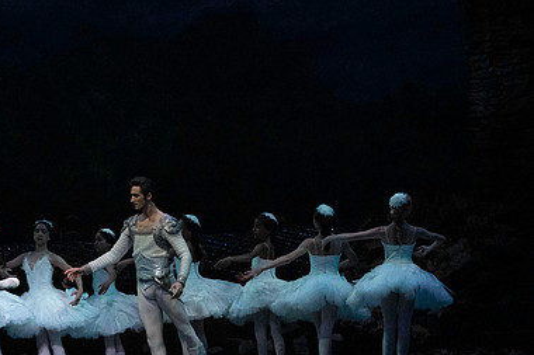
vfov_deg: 6.2
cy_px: 248
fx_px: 3306
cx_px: 128
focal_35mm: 223
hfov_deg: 9.2
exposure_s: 1/400
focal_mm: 146
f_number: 5
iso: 25600
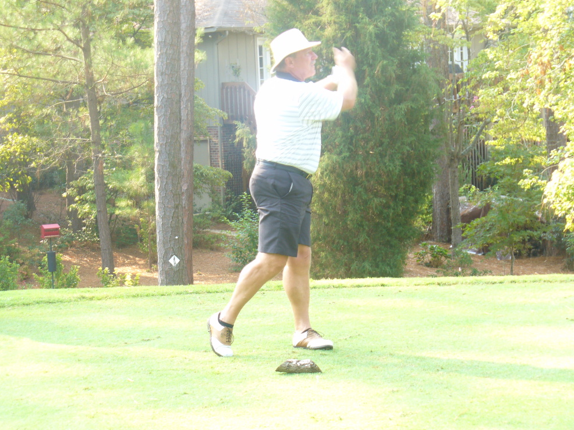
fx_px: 1674
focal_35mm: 101
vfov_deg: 14.6
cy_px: 216
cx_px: 289
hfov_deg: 19.5
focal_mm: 16.1
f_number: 3.5
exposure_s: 1/50
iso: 80
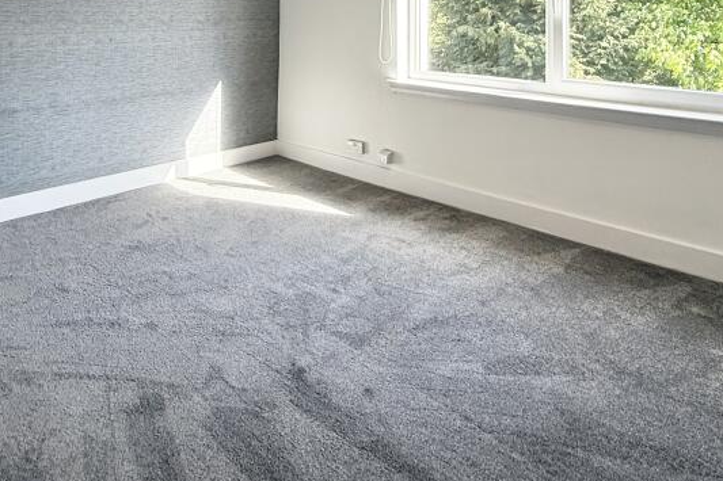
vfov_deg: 40.7
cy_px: 3
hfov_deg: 65.1
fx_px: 562
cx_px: 301
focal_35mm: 28
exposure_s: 1/160
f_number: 2.2
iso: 64
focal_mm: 2.22
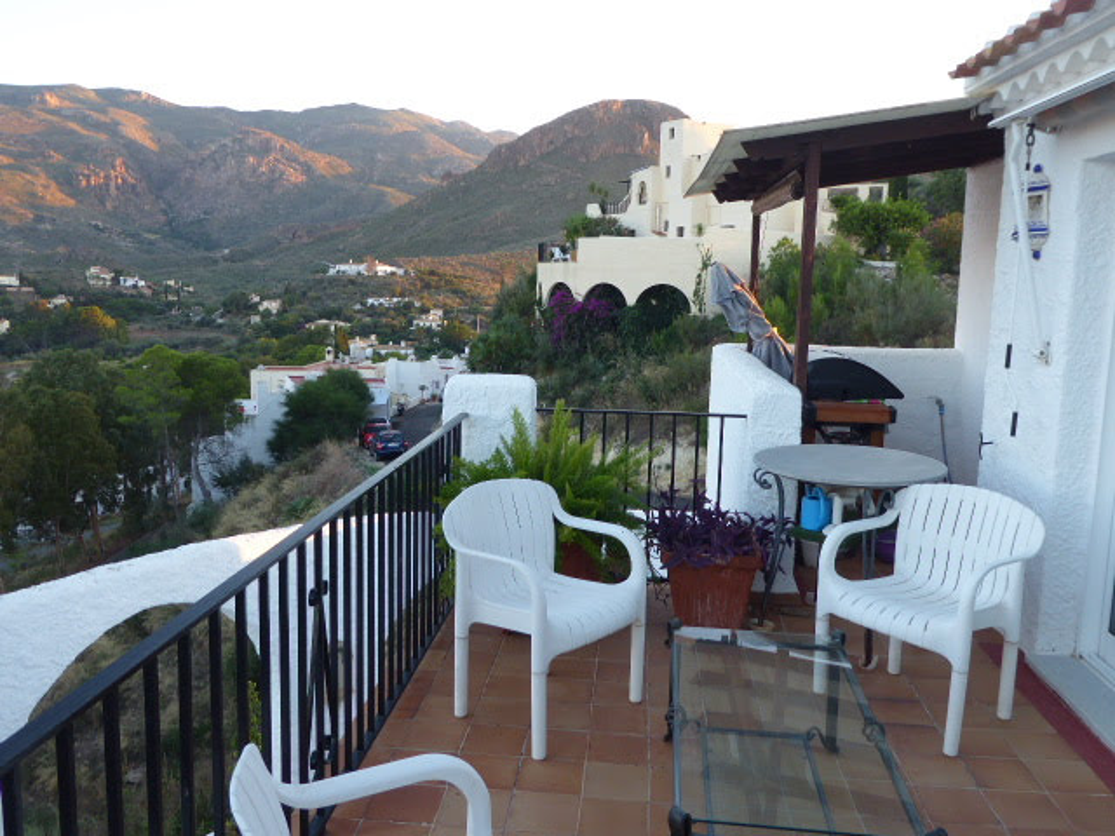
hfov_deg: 61.7
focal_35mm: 29
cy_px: 418
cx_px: 558
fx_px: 934
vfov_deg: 48.2
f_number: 3.5
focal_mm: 5
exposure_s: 1/60
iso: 125
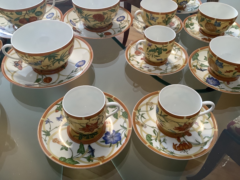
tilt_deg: -46.6
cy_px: 90
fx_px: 215
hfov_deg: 58.4
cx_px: 120
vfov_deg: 45.4
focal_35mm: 31
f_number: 2.4
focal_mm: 3.3
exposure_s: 1/50
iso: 200
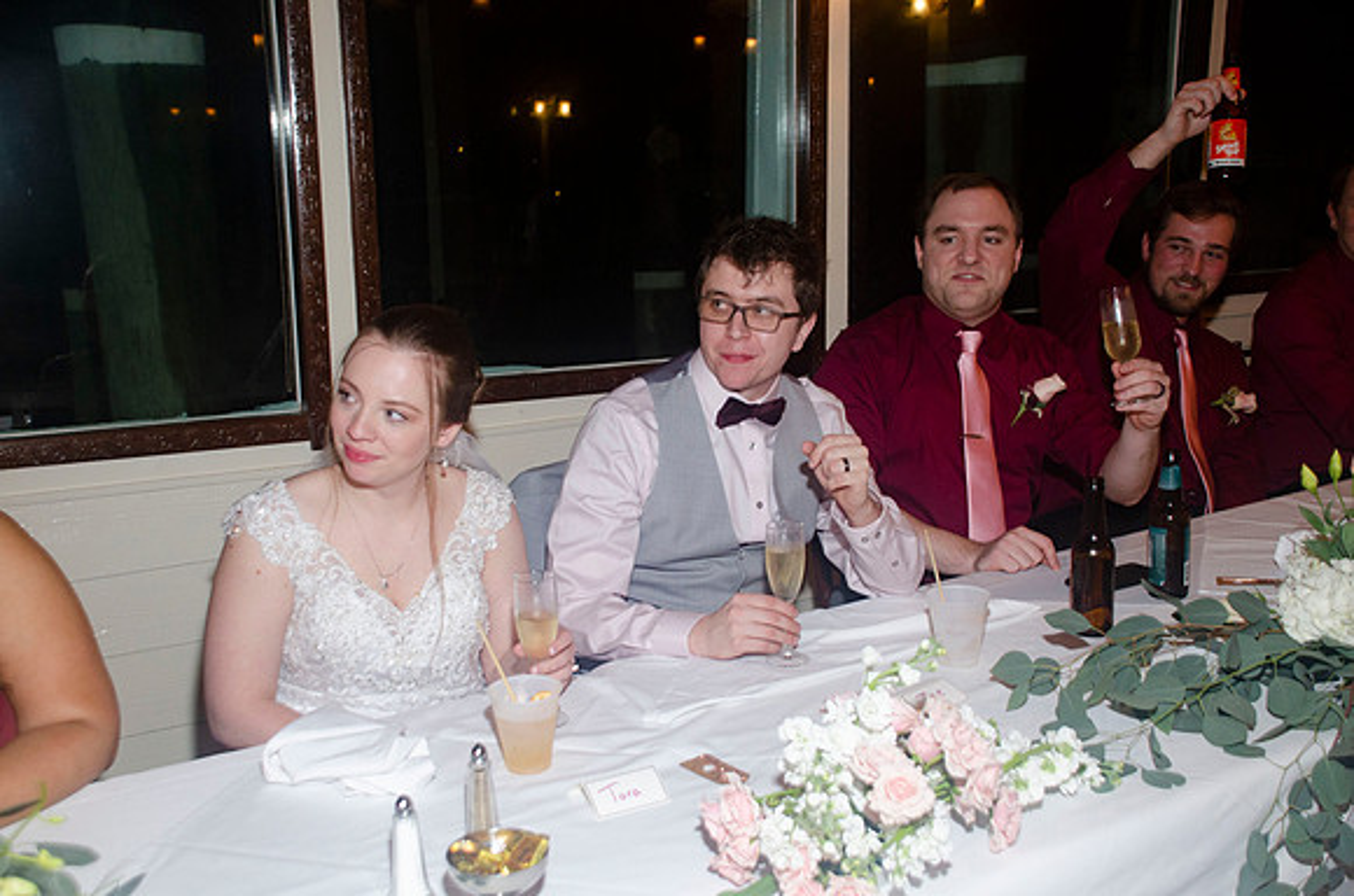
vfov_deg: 34.1
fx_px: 1464
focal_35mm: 39
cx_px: 677
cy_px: 448
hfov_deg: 49.6
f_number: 3.8
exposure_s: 1/60
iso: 400
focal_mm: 26
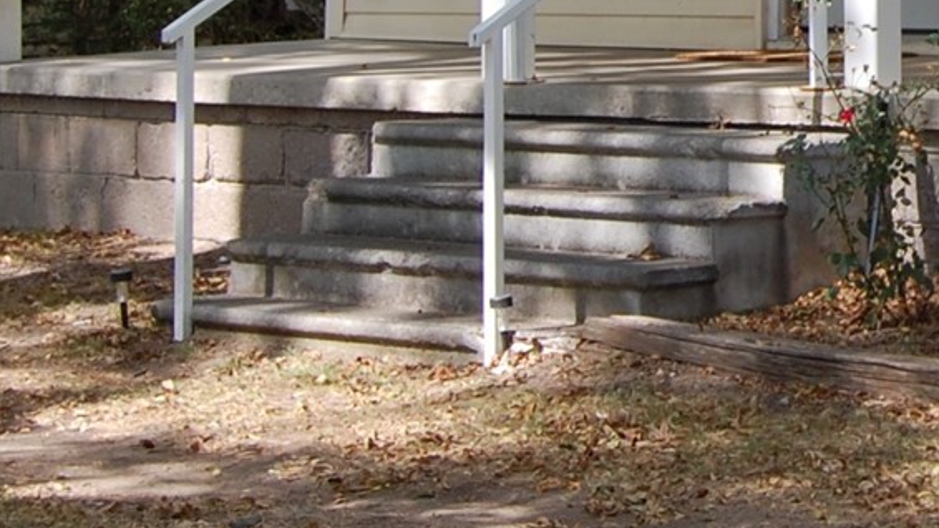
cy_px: -354
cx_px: 1265
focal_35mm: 147
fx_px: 3659
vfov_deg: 8.0
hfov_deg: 14.0
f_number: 7.1
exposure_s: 1/200
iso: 200
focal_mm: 26
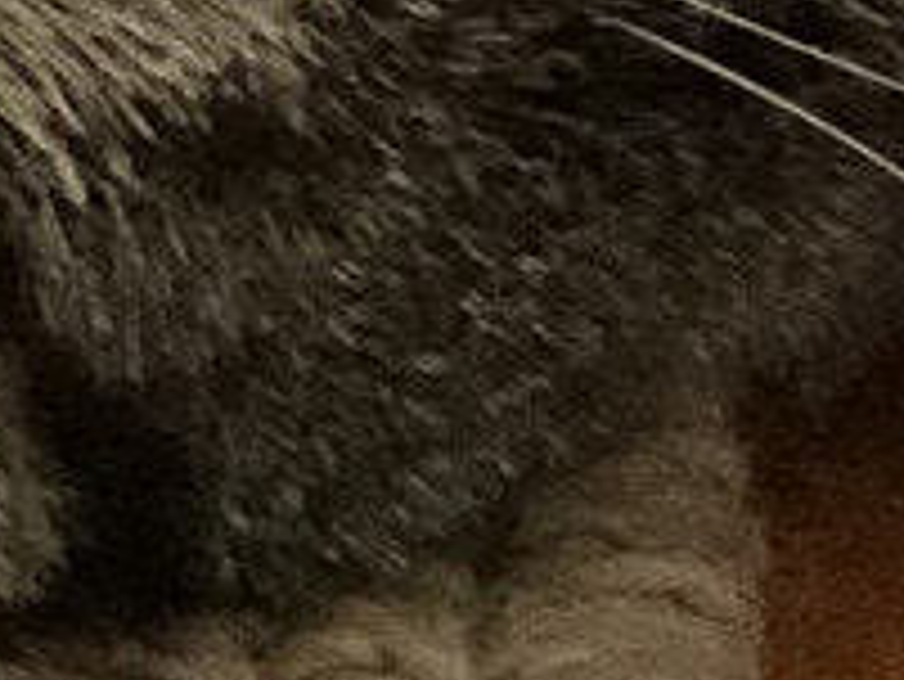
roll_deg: -1.1
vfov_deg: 3.2
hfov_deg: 4.3
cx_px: -1070
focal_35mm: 453
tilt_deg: -19.9
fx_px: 11837
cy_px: -977
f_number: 2.8
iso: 1250
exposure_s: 1/60
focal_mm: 6.6
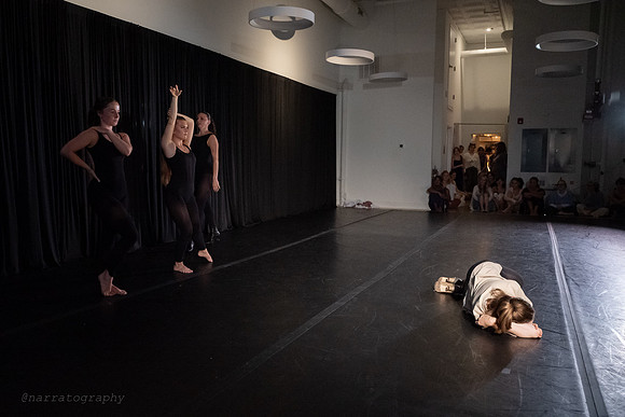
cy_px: 209
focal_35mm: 31
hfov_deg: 61.0
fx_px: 530
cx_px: 297
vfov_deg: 42.9
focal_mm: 28
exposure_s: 1/400
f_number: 4.5
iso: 6400
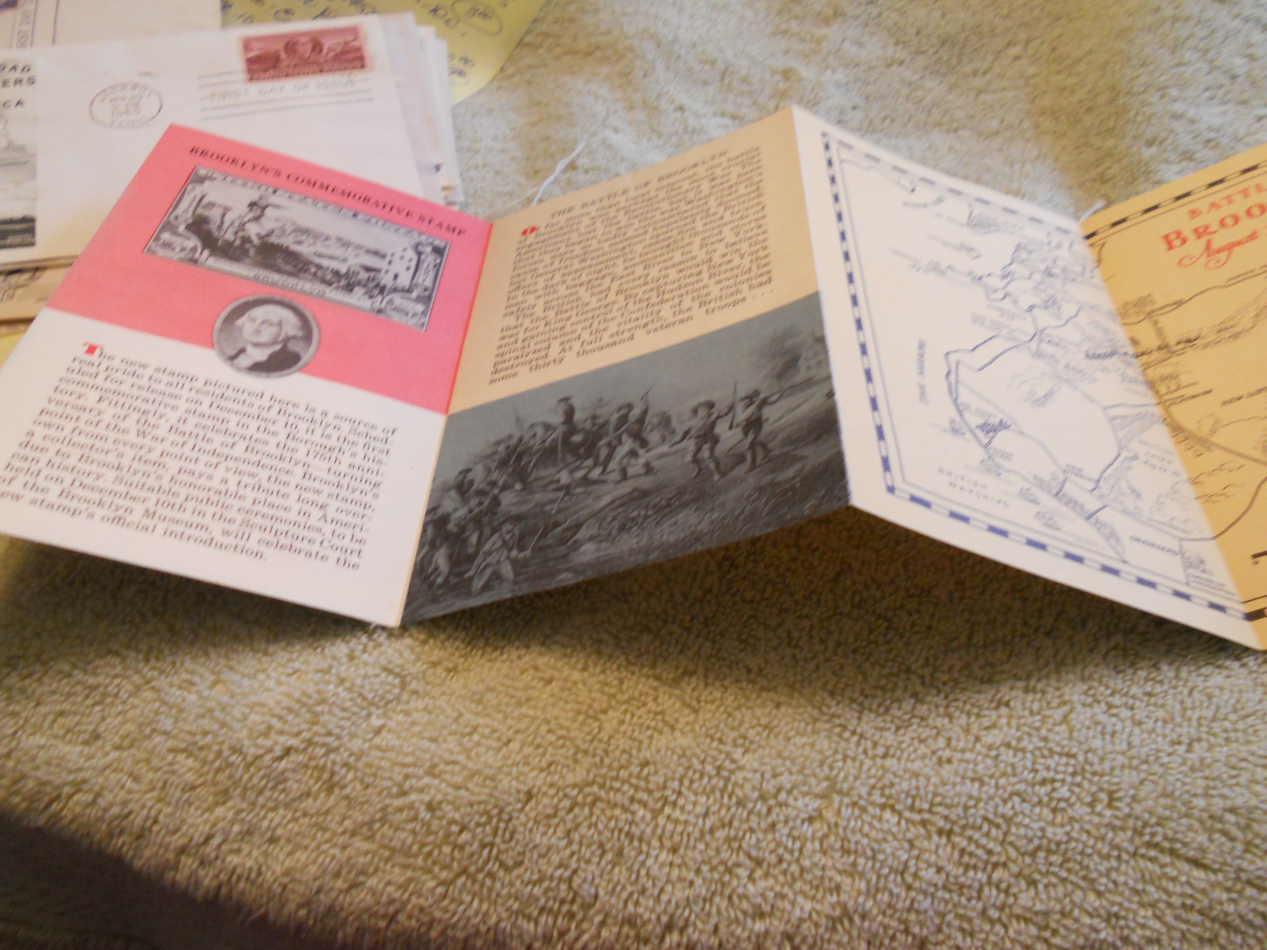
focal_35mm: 32
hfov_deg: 56.8
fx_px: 1171
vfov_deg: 44.2
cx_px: 634
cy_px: 475
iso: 320
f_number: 3.5
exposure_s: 1/30
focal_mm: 5.8
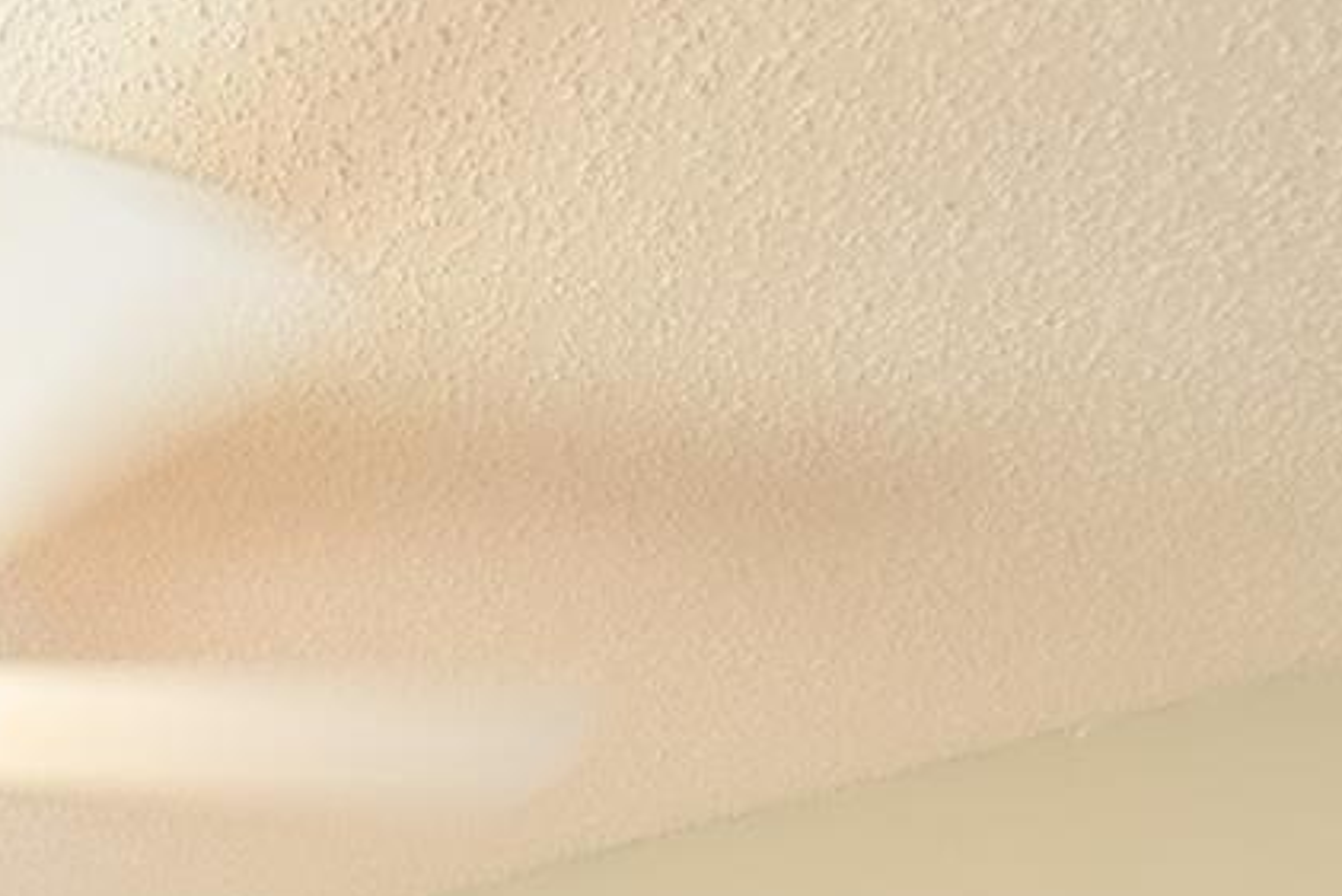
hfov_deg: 30.3
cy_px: 1620
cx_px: -236
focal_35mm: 57
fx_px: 2125
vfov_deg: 18.5
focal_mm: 10
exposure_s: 1/60
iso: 400
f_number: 4
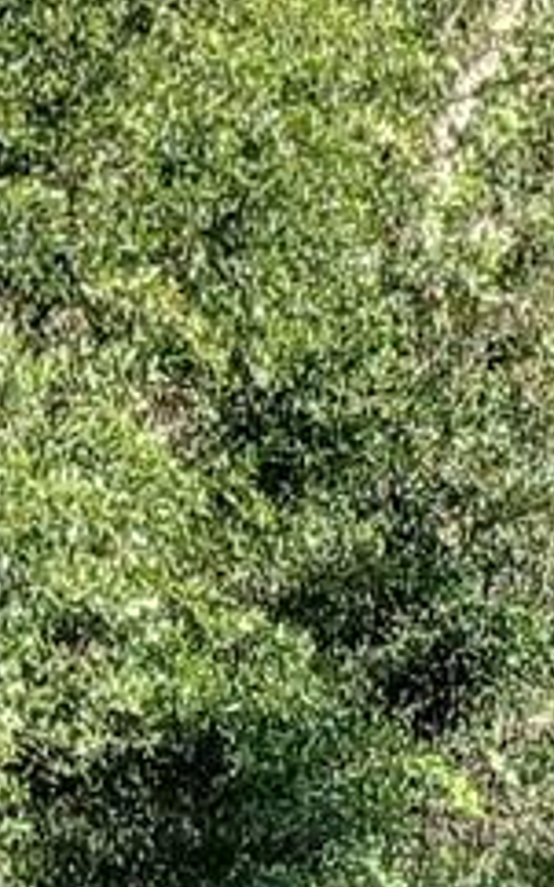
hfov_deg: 6.4
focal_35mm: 182
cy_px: 905
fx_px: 4402
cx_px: 1790
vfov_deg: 11.4
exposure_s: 1/260
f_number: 1.8
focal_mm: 3.98
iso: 20
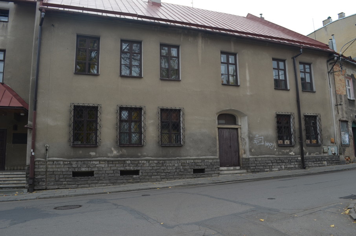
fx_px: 266
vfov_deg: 47.7
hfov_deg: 67.5
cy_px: 118
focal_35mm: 27
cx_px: 178
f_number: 7.1
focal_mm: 18
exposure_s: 1/200
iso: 200
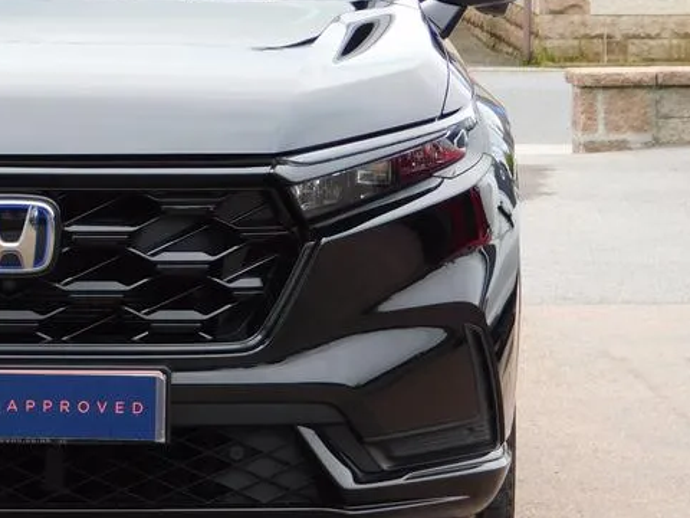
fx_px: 5701
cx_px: -36
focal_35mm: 286
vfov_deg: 5.2
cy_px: 141
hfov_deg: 6.9
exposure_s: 1/160
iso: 125
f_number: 5
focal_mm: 23.7
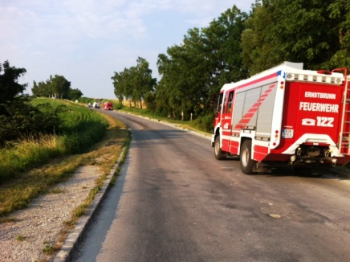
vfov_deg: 39.6
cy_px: 130
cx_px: 178
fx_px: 364
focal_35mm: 36
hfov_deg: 51.4
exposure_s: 1/559
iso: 80
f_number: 2.8
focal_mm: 3.85
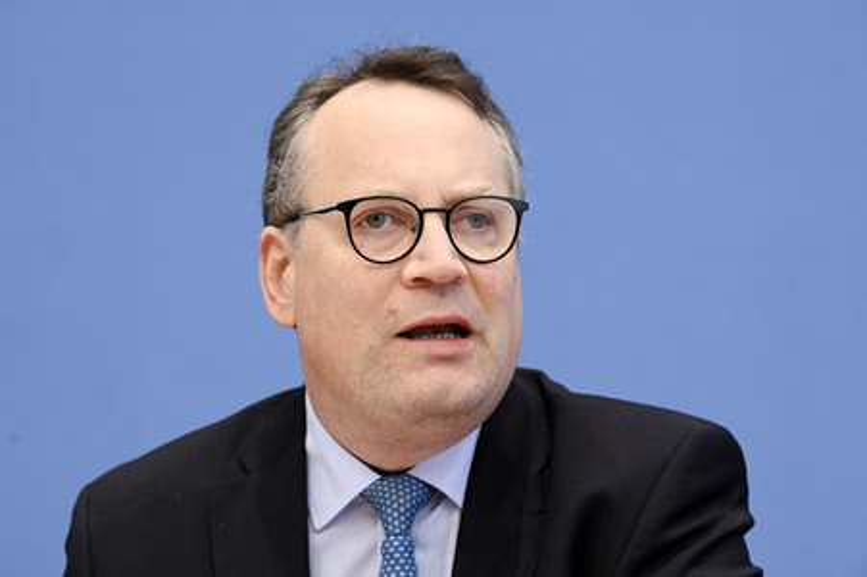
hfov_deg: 12.1
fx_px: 4091
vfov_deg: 8.1
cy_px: 288
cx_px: 434
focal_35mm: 170
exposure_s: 1/500
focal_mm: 170
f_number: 5.6
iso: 4000
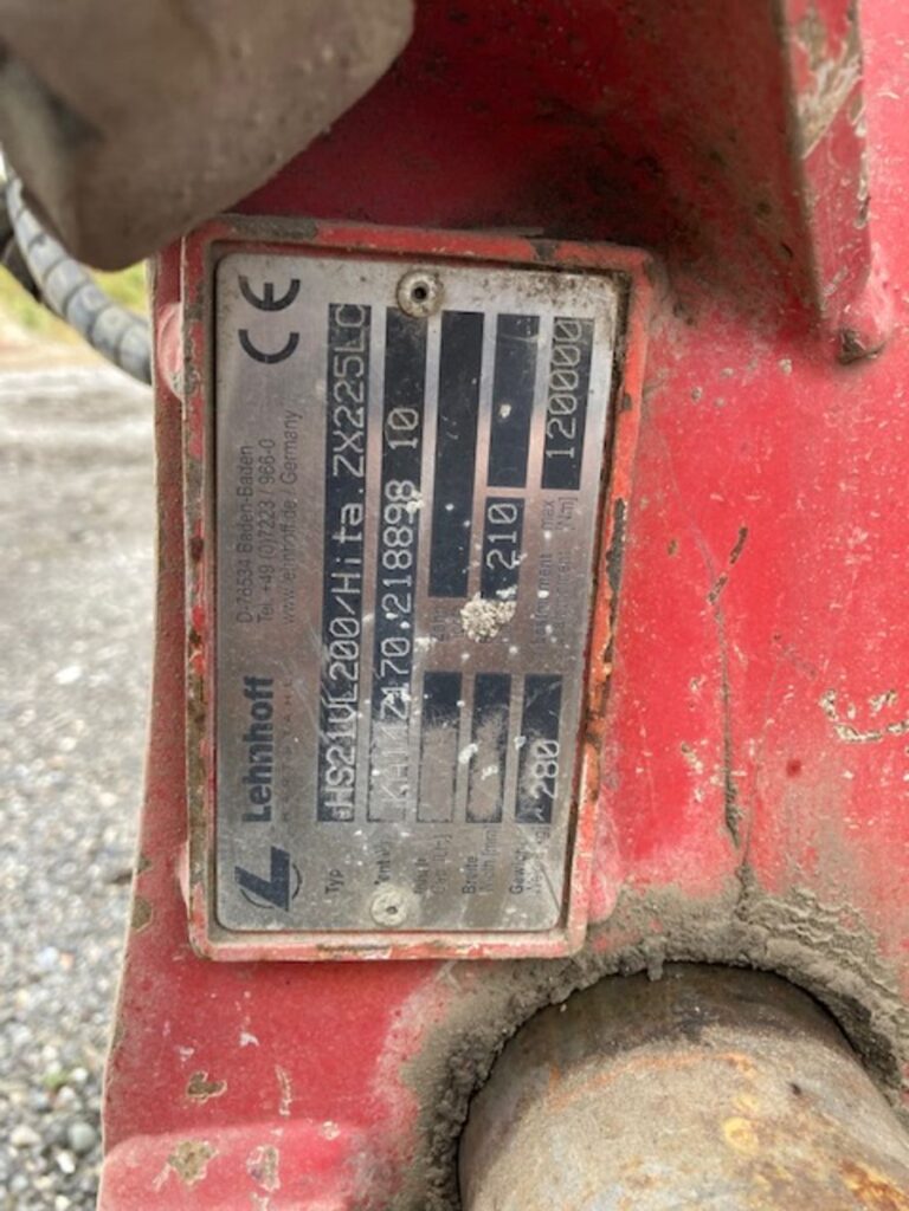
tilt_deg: -16.7
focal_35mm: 28
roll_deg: +2.0
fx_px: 980
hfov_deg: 49.7
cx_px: 454
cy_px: 606
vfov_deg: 63.4
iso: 80
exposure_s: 1/121
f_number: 1.8
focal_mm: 3.99
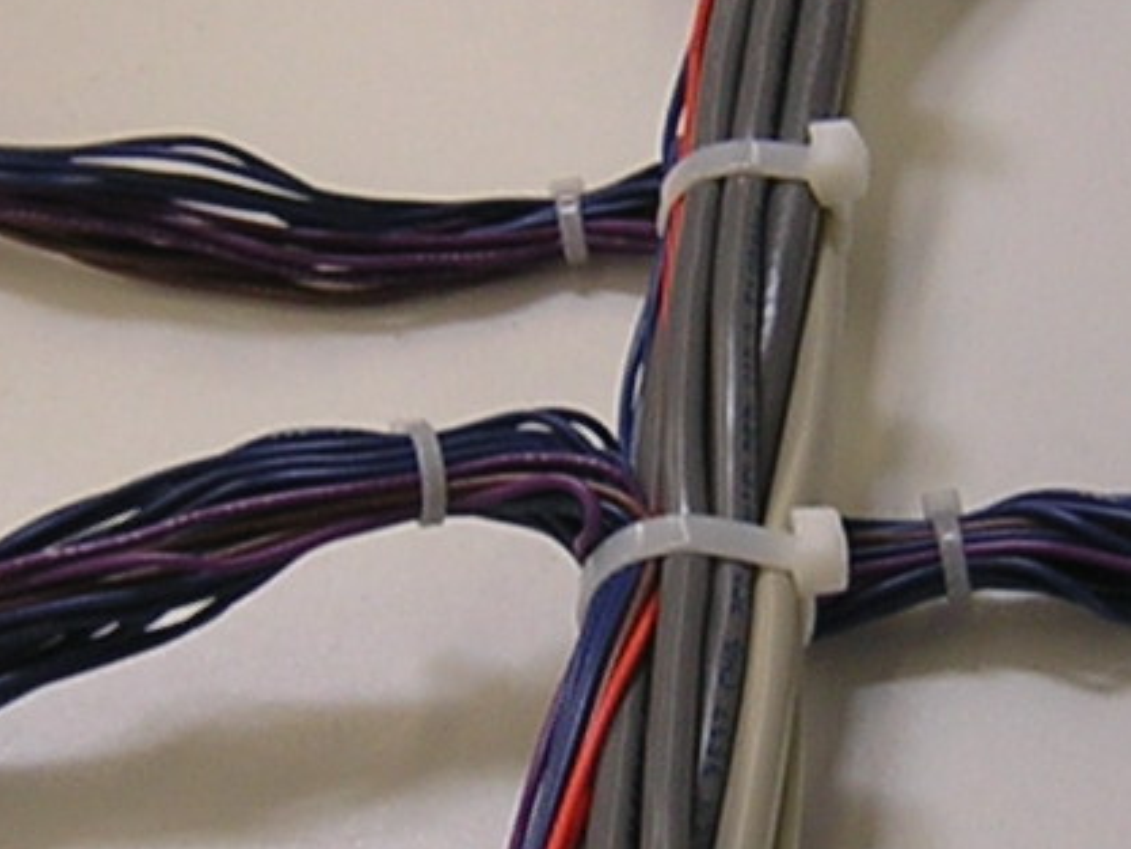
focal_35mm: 138
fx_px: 4510
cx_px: 730
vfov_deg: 10.8
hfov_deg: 14.3
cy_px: 396
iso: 100
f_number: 2.6
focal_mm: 4.7
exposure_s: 1/54.4
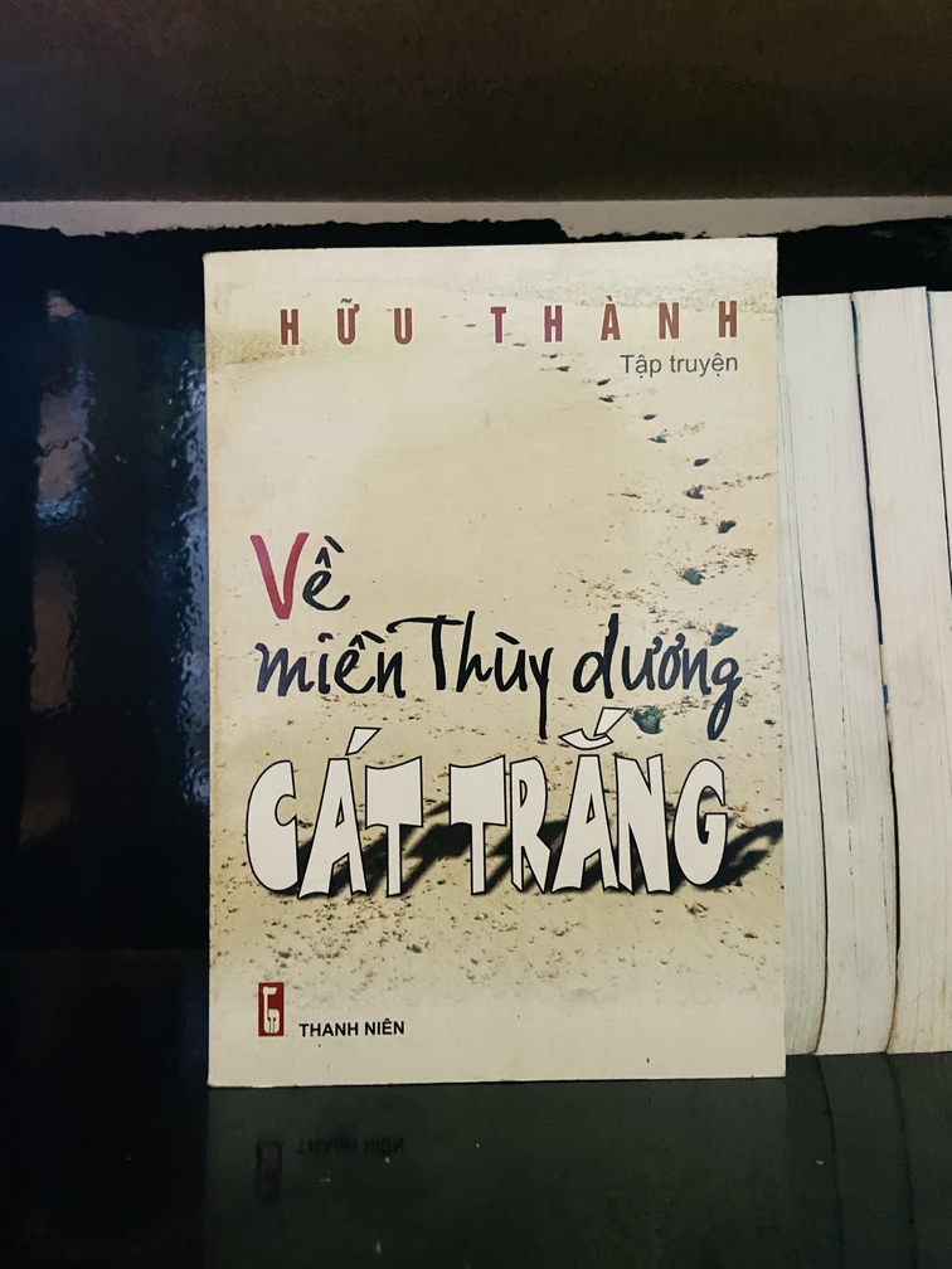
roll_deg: +1.1
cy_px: 634
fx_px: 953
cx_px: 476
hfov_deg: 53.1
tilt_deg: +2.1
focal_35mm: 26
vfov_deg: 67.3
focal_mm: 4.25
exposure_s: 1/25
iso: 800
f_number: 1.8
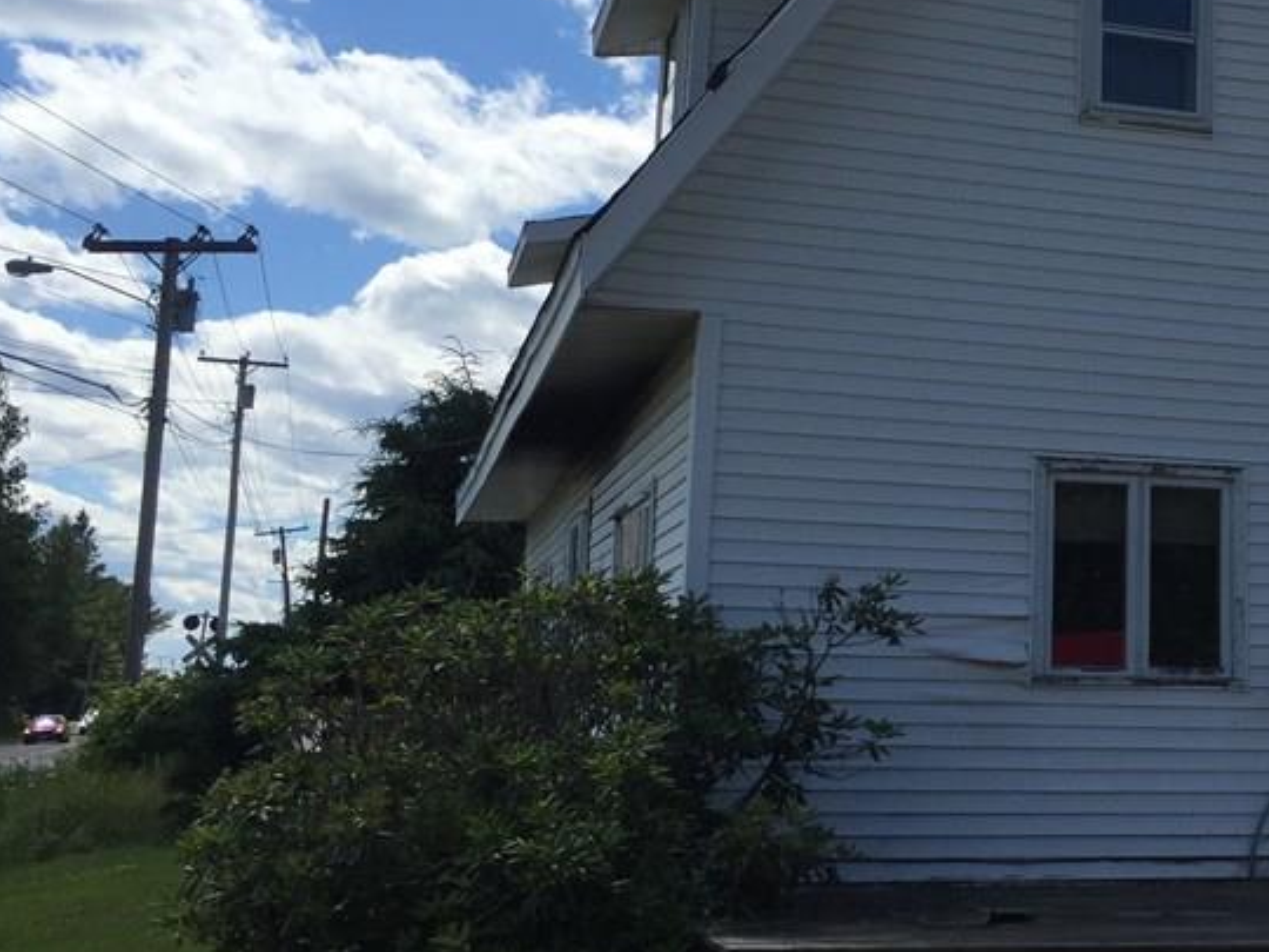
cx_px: 1119
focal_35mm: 55
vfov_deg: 26.5
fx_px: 2016
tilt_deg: +9.3
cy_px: 376
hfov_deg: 33.3
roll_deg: -3.4
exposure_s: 1/3049
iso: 32
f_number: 2.2
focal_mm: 4.15
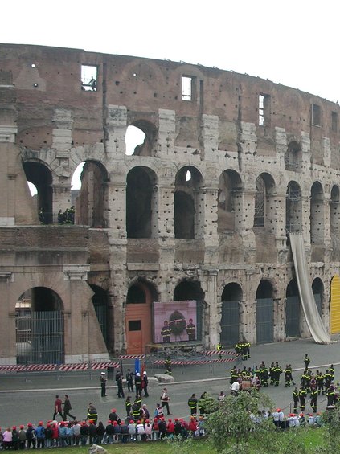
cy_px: 231
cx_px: 344
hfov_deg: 22.7
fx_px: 813
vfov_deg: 31.2
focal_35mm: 62
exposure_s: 1/51.2
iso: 50
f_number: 8.5
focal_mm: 5.8
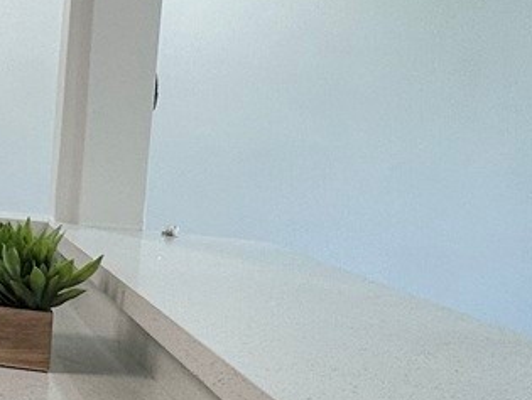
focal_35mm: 71
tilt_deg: -1.4
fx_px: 1092
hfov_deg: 19.8
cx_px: -432
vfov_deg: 20.7
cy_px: 125
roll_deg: -3.6
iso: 80
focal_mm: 2.22
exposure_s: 1/120
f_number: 2.2
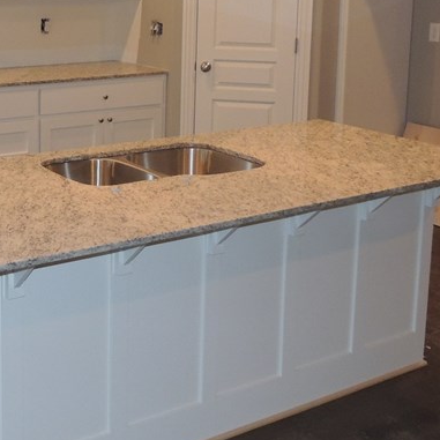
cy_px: 77
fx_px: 820
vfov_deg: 29.3
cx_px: 89
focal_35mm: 57
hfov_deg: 29.4
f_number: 3
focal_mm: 4.3
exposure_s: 1/40
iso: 360
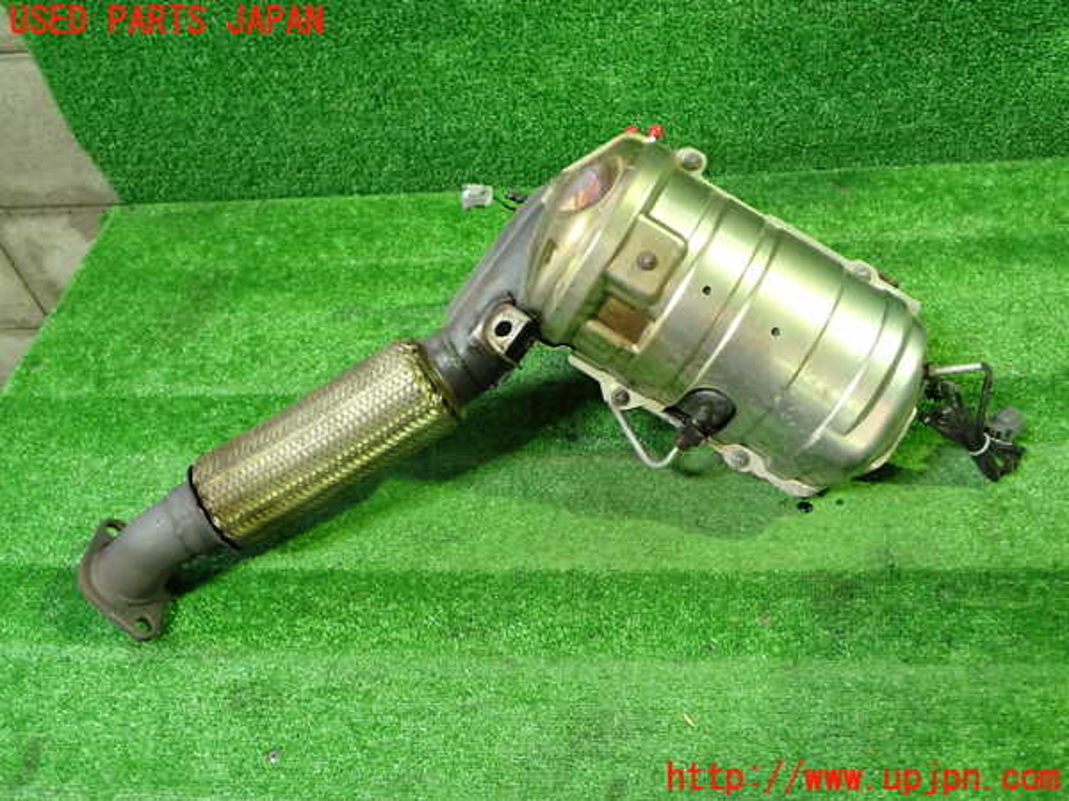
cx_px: 534
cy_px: 400
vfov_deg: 46.8
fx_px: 926
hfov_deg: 60.0
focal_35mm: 30
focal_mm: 5.4
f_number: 2.3
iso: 500
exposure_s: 1/30
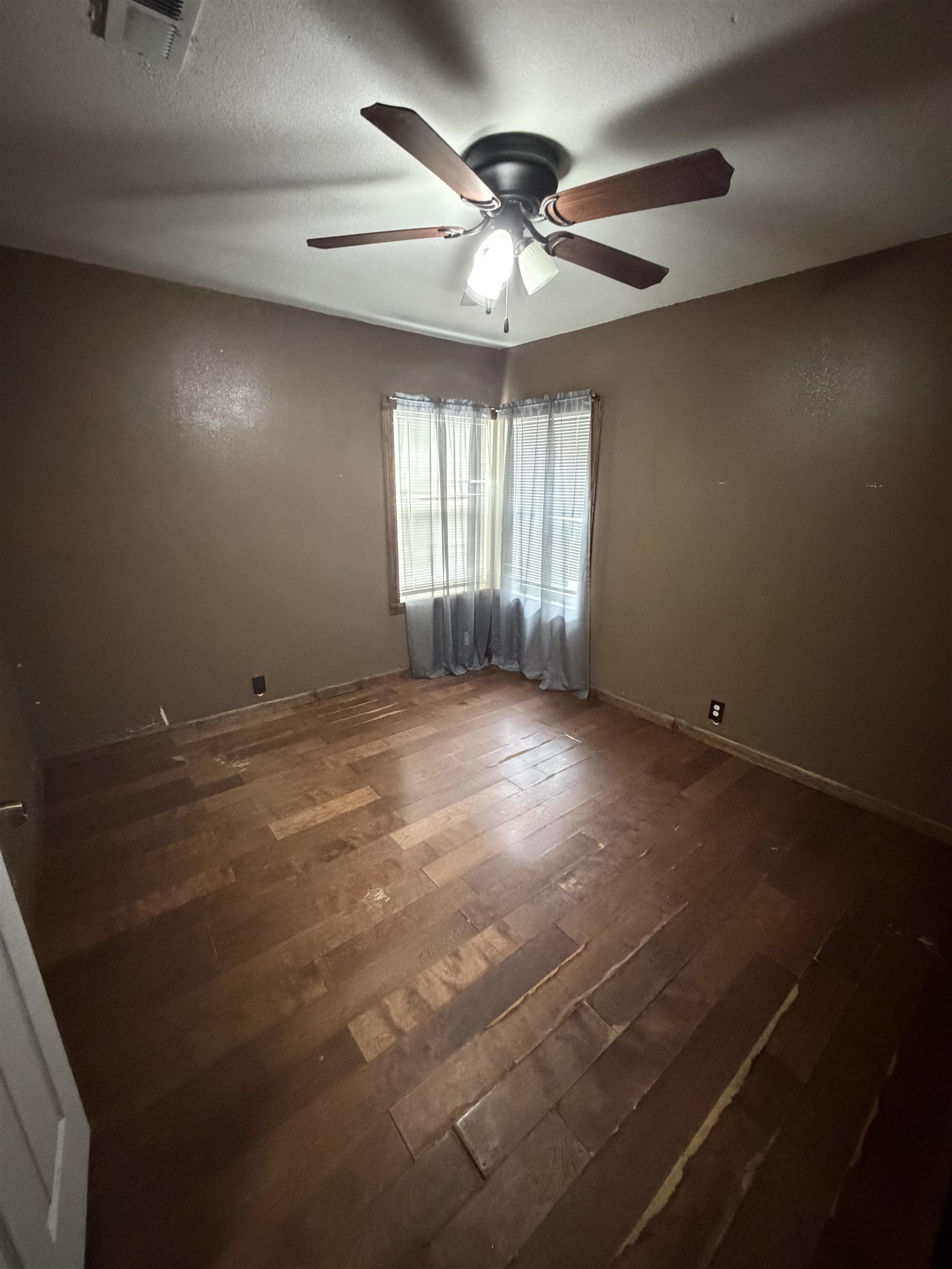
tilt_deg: -18.6
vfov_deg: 102.1
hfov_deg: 85.7
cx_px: 476
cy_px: 634
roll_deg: +0.2
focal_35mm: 14
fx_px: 513
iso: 1250
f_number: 2.2
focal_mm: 2.22
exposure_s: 1/59
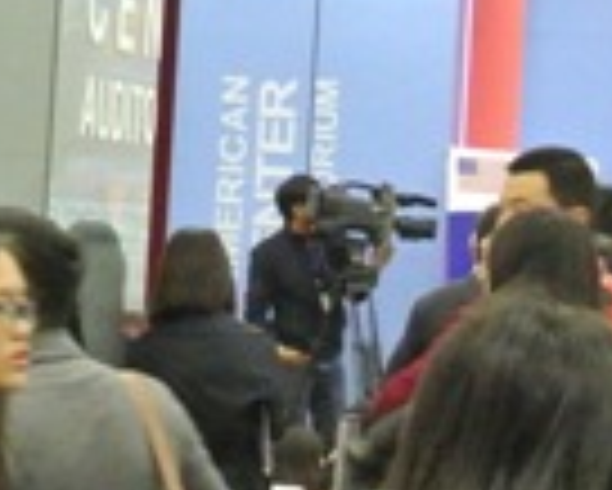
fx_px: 2810
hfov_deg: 12.3
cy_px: 27
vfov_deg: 9.9
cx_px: -32
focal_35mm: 155
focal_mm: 11
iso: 3200
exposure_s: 1/60
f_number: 3.5
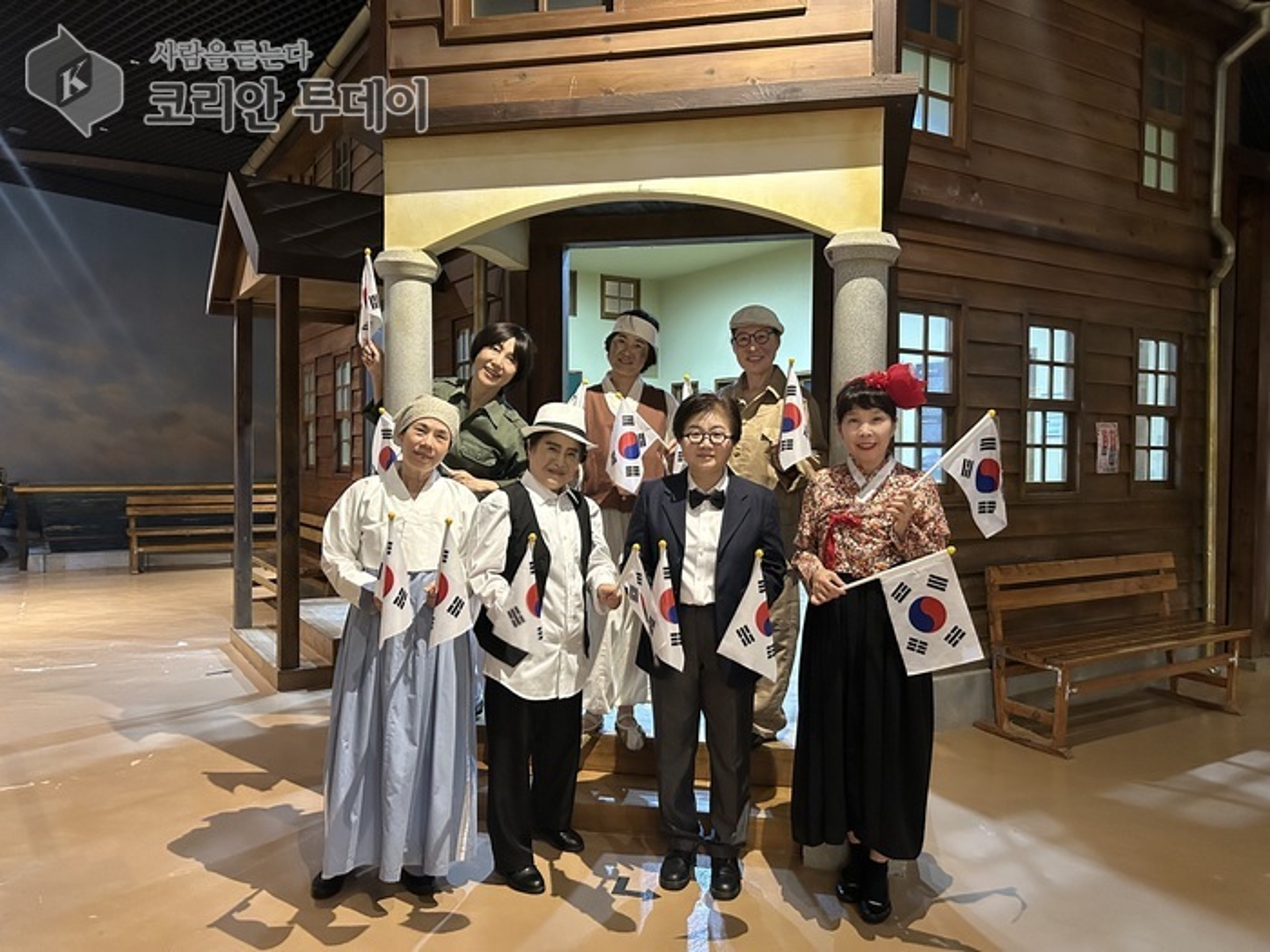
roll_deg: -0.6
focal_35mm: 26
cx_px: 635
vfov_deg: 53.1
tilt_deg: -1.3
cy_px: 476
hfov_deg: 67.3
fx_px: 954
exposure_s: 1/30
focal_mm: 5.7
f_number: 1.5
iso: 500
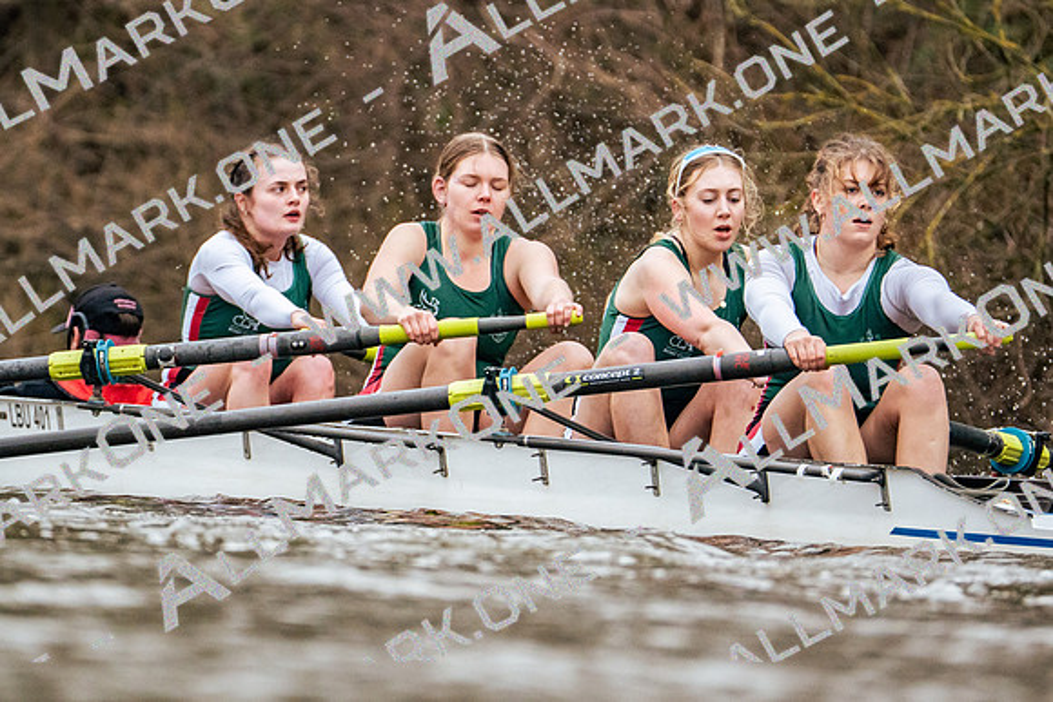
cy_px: 351
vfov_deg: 1.5
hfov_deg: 2.3
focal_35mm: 900
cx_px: 526
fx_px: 26330
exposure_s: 1/2000
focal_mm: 600
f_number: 6.3
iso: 4000
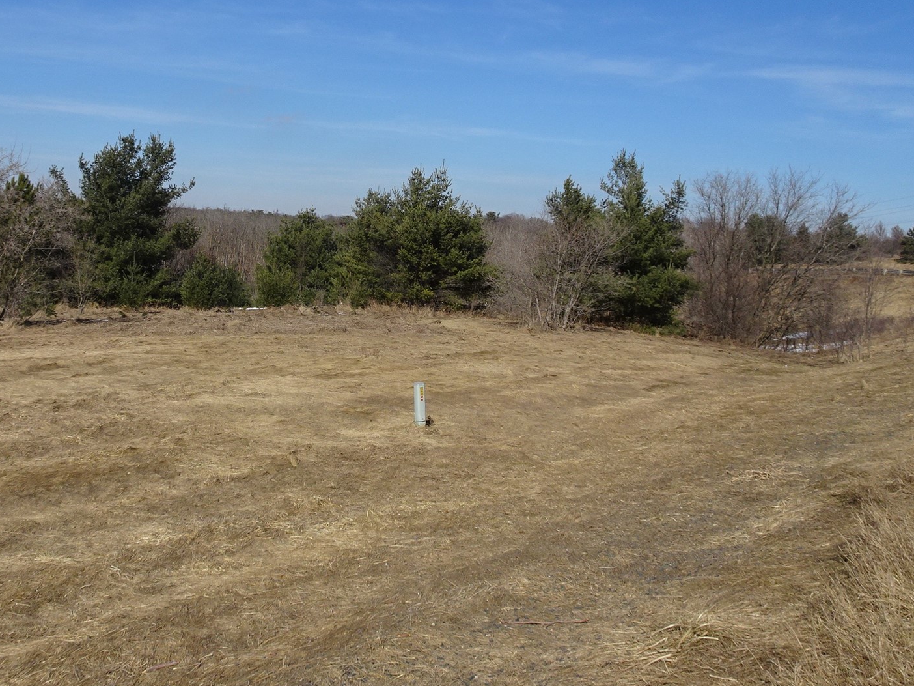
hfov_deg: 51.8
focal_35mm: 35
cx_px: 316
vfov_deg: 40.4
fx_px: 924
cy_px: 252
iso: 80
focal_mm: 4.1
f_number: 3.5
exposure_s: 1/1600
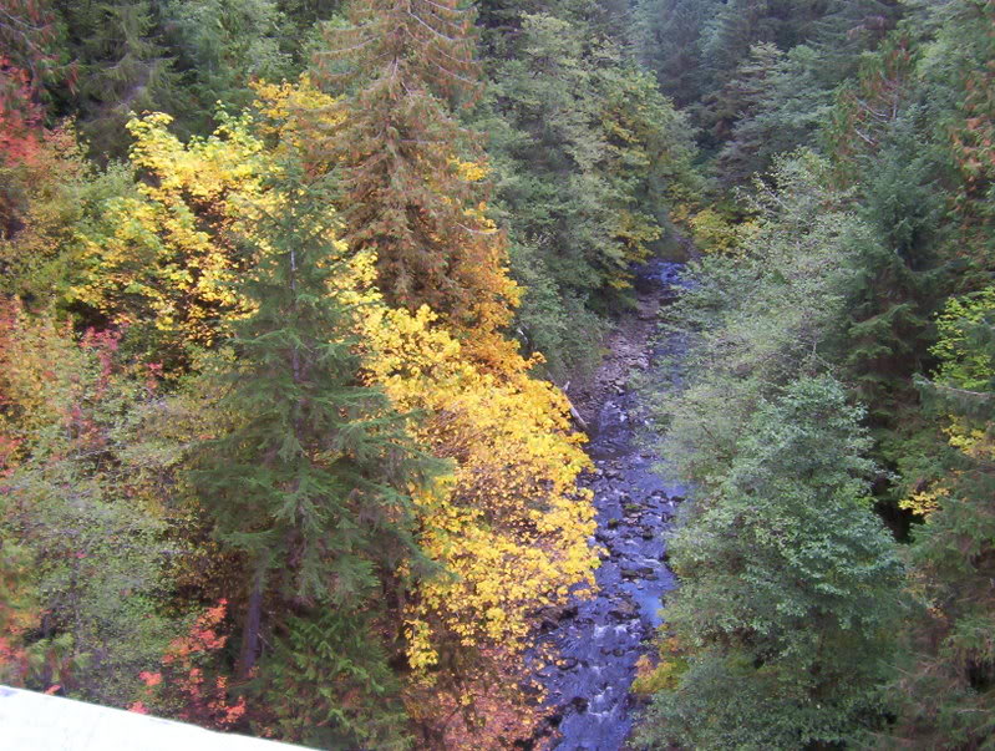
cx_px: 498
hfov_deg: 51.3
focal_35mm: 36
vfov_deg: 39.8
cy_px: 376
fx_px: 1037
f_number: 2.76
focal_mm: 5.54
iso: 100
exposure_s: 1/111
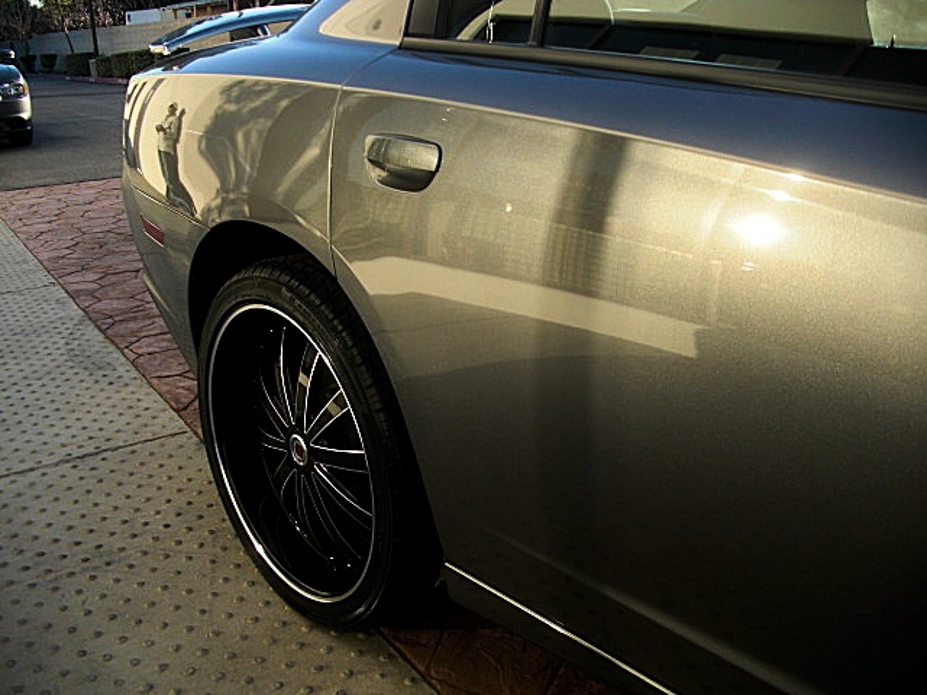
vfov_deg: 39.7
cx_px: 464
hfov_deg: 51.4
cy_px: 348
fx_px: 964
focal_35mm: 36
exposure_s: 1/250
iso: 50
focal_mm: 6.3
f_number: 2.8
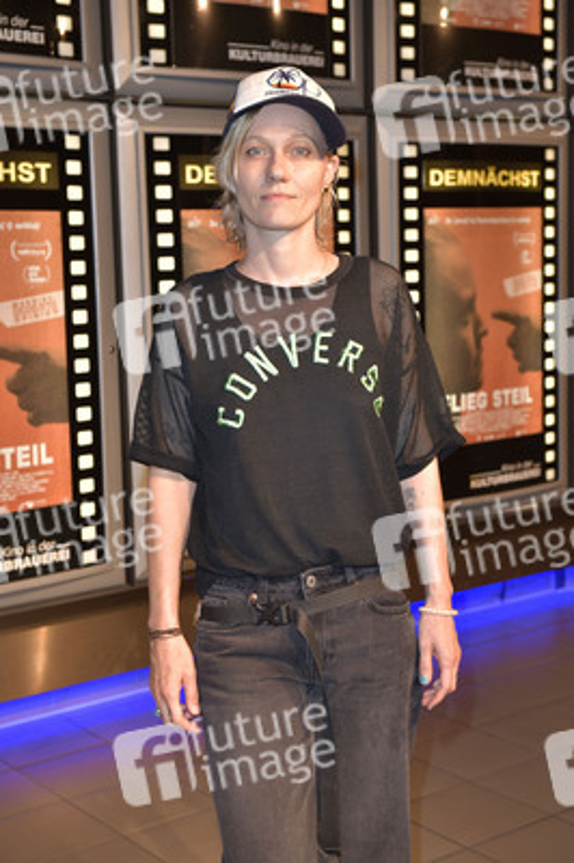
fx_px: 1389
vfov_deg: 34.5
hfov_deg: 23.3
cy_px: 432
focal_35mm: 58
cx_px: 287
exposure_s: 1/160
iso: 1250
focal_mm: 58
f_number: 5
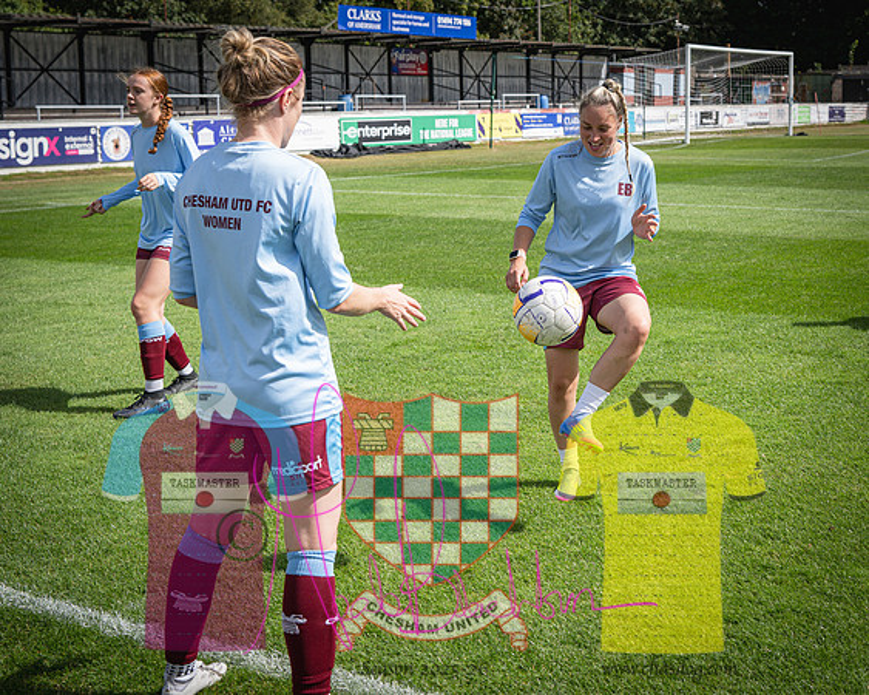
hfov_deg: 36.0
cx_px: 589
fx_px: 1320
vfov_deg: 29.3
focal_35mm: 51
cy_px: 252
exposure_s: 1/1250
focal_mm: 35
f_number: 4
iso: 200
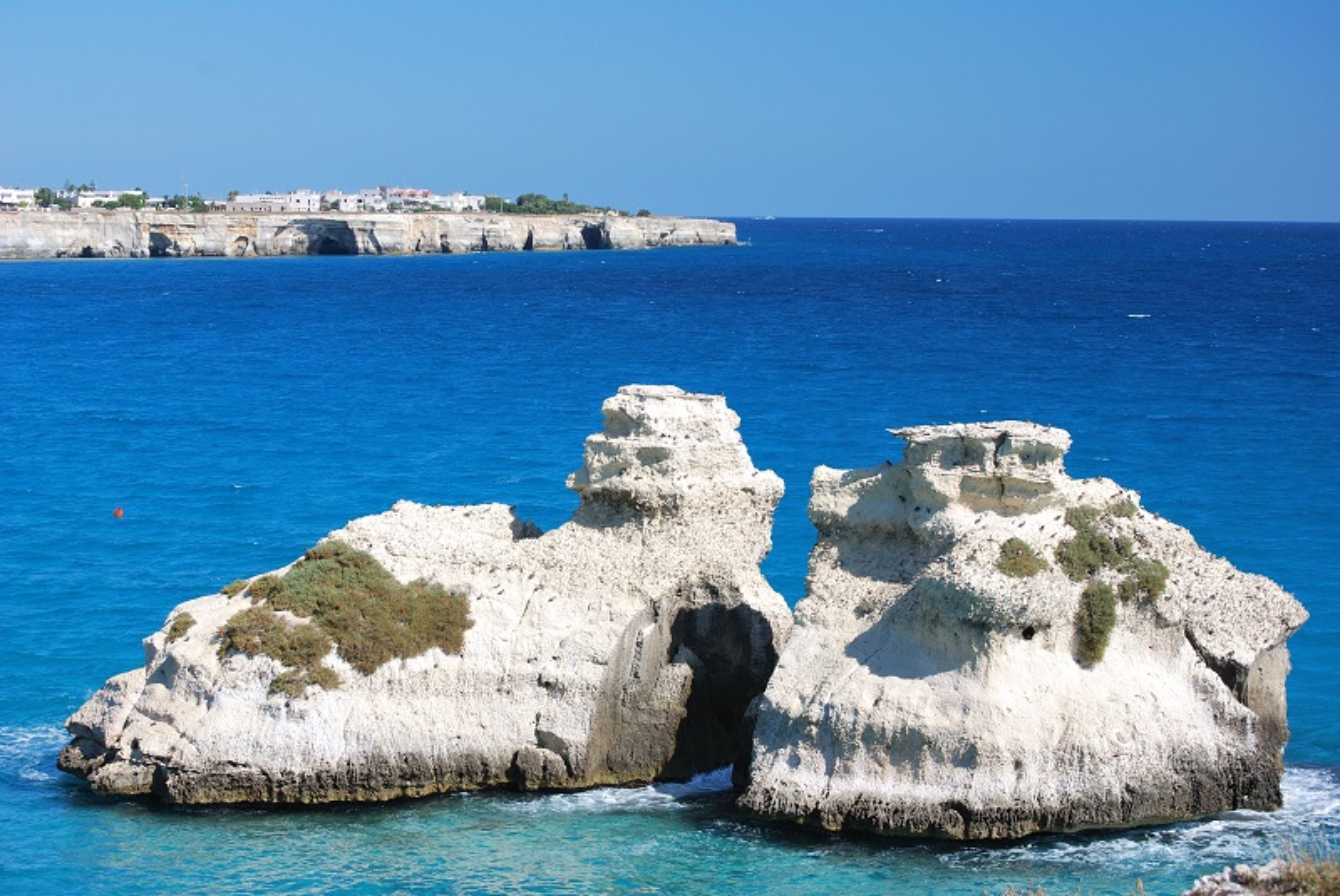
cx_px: 670
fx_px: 3074
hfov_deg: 24.6
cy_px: 448
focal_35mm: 82
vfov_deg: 16.6
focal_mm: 55
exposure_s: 1/125
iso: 200
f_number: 9
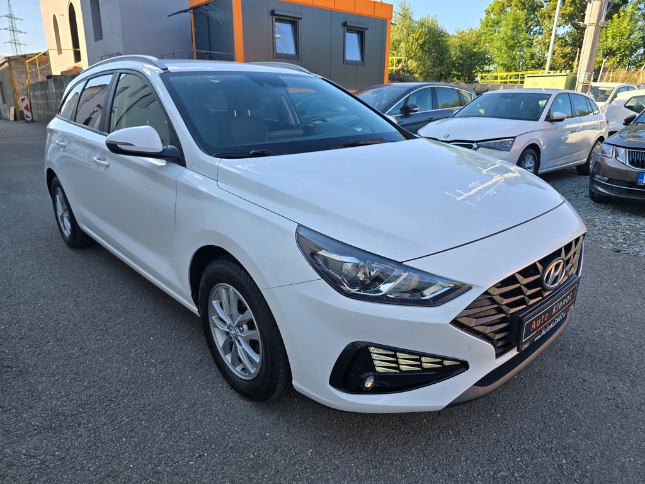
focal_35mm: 23
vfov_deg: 58.9
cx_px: 322
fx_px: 429
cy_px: 242
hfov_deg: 73.9
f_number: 1.7
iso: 12
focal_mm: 6.3
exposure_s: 1/244
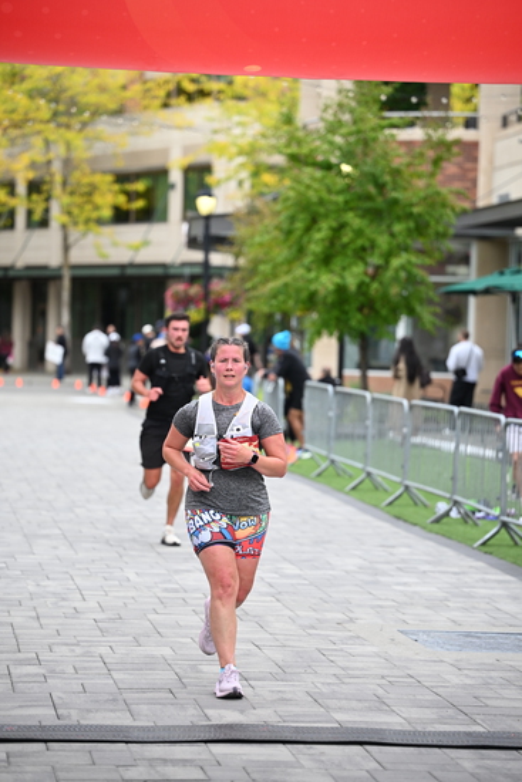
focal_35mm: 115
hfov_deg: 11.9
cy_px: 391
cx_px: 261
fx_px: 2499
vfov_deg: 17.8
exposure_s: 1/2000
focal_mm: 115
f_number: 2.8
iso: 640
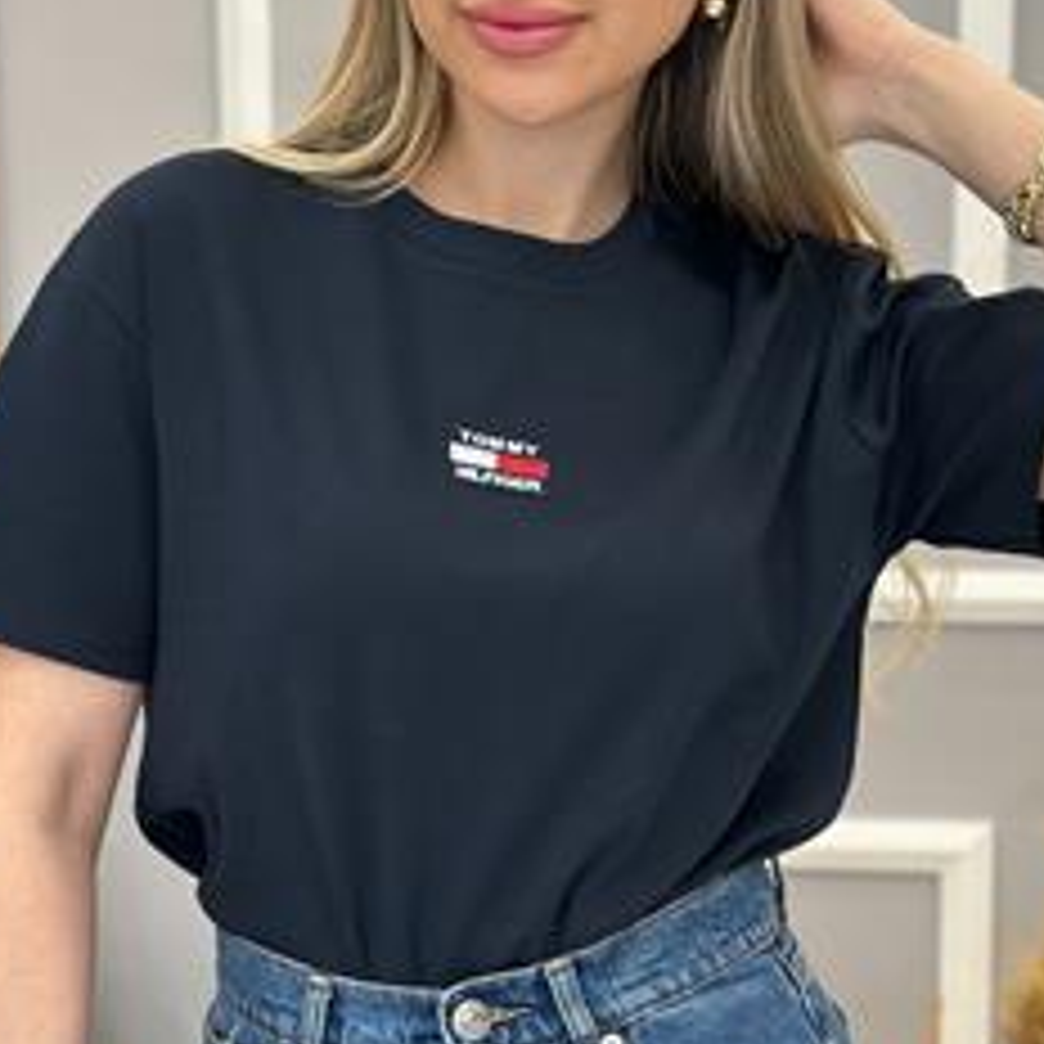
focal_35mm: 95
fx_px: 3242
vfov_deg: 18.2
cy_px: 688
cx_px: 454
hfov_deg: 18.3
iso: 100
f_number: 1.78
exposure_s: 1/100
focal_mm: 6.86
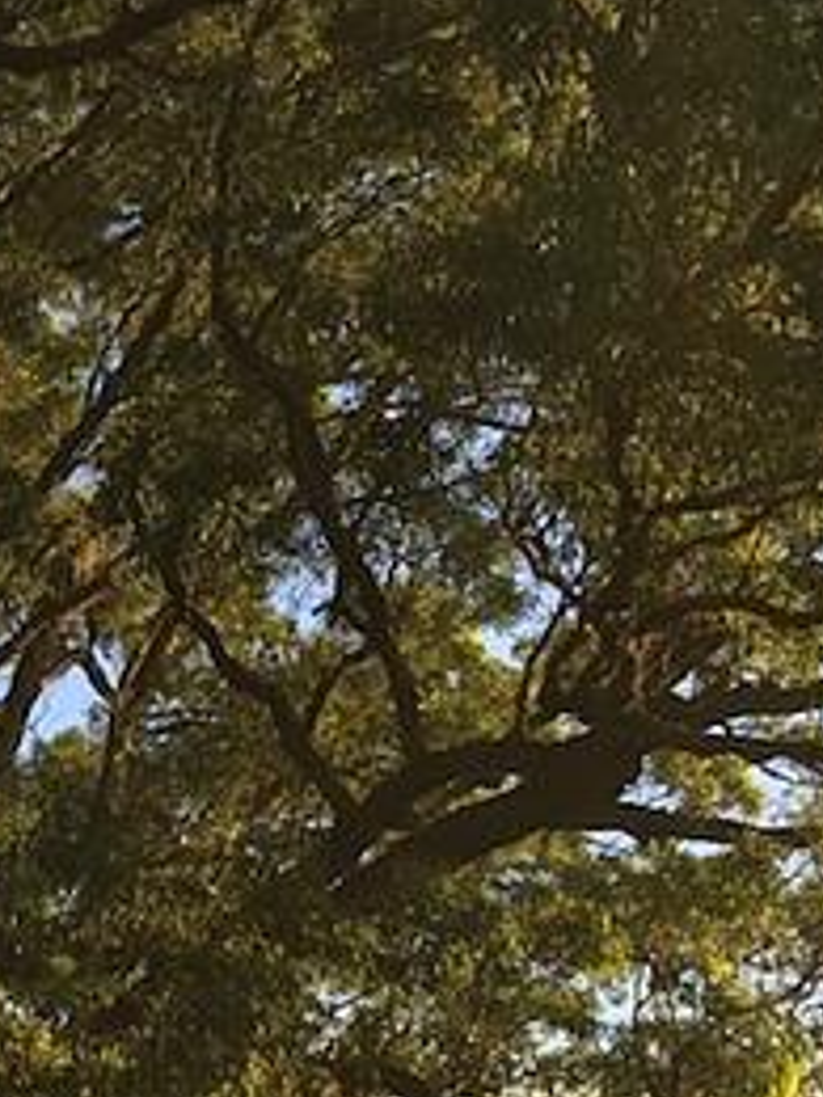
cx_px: 34
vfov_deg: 28.3
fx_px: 2124
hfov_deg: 21.3
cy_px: 897
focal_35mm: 67
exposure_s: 1/684
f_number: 1.8
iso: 20
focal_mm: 3.99
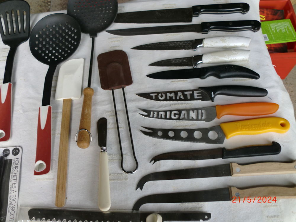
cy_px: 111
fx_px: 299
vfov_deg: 40.7
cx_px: 148
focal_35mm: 35
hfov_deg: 52.6
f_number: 3.1
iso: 64
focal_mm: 6.3
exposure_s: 1/80
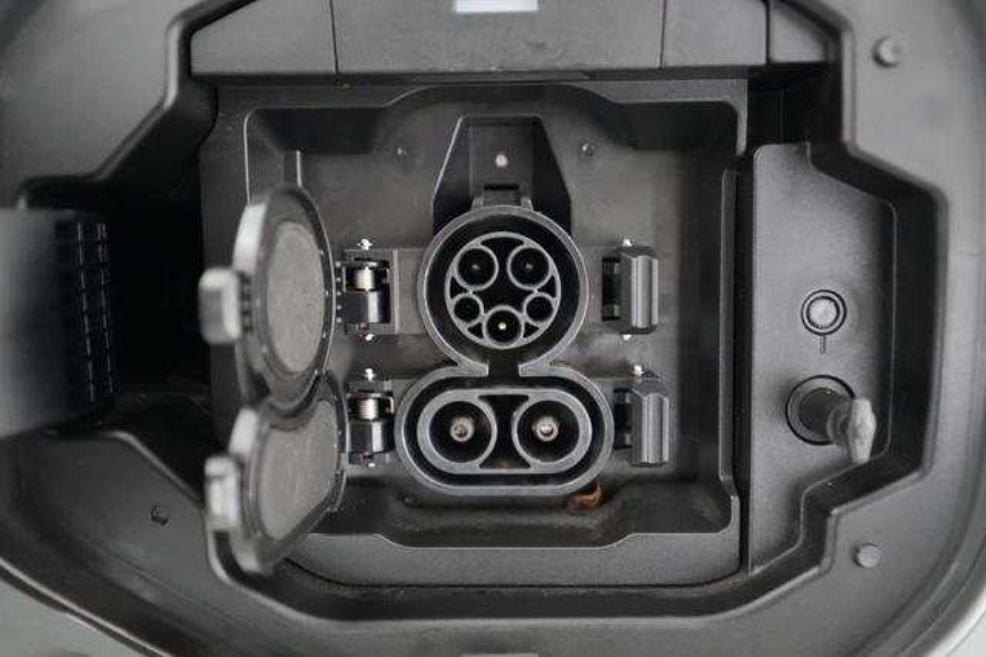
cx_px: 493
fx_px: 766
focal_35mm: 28
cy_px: 328
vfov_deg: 46.4
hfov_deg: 65.5
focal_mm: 28
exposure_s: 1/60
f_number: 2.8
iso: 12800
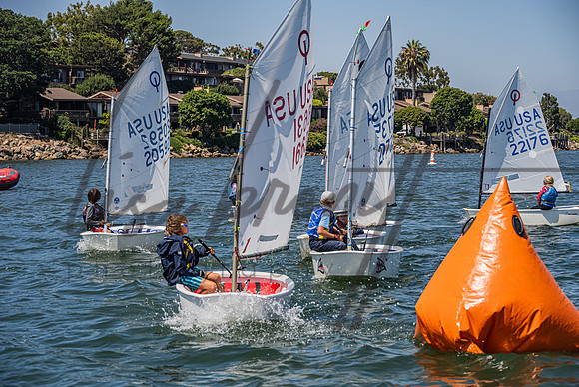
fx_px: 1351
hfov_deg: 24.2
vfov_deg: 16.3
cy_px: 194
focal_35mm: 84
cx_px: 290
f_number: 6
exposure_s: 1/1250
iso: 250
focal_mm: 84
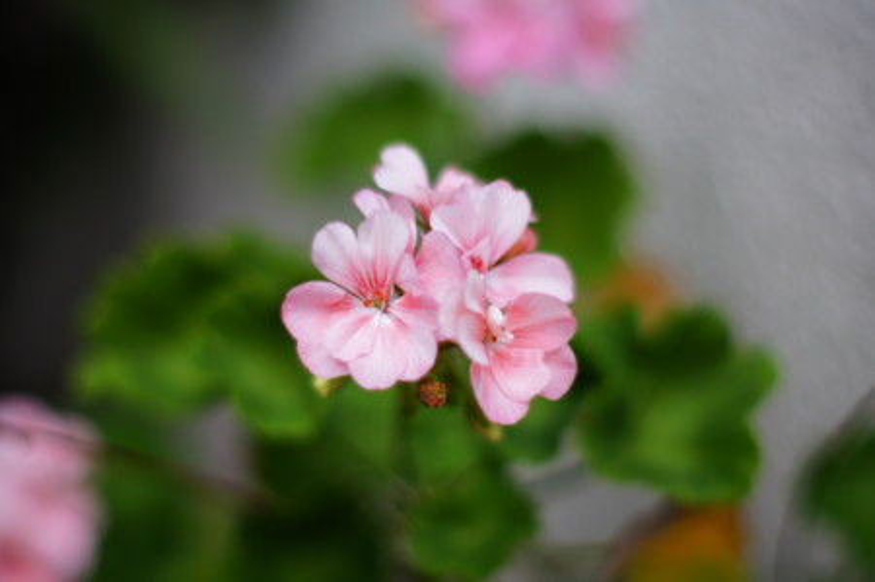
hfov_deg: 27.0
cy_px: 291
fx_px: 1821
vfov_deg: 18.1
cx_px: 438
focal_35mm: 75
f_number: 1.4
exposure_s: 1/100
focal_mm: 50
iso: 100
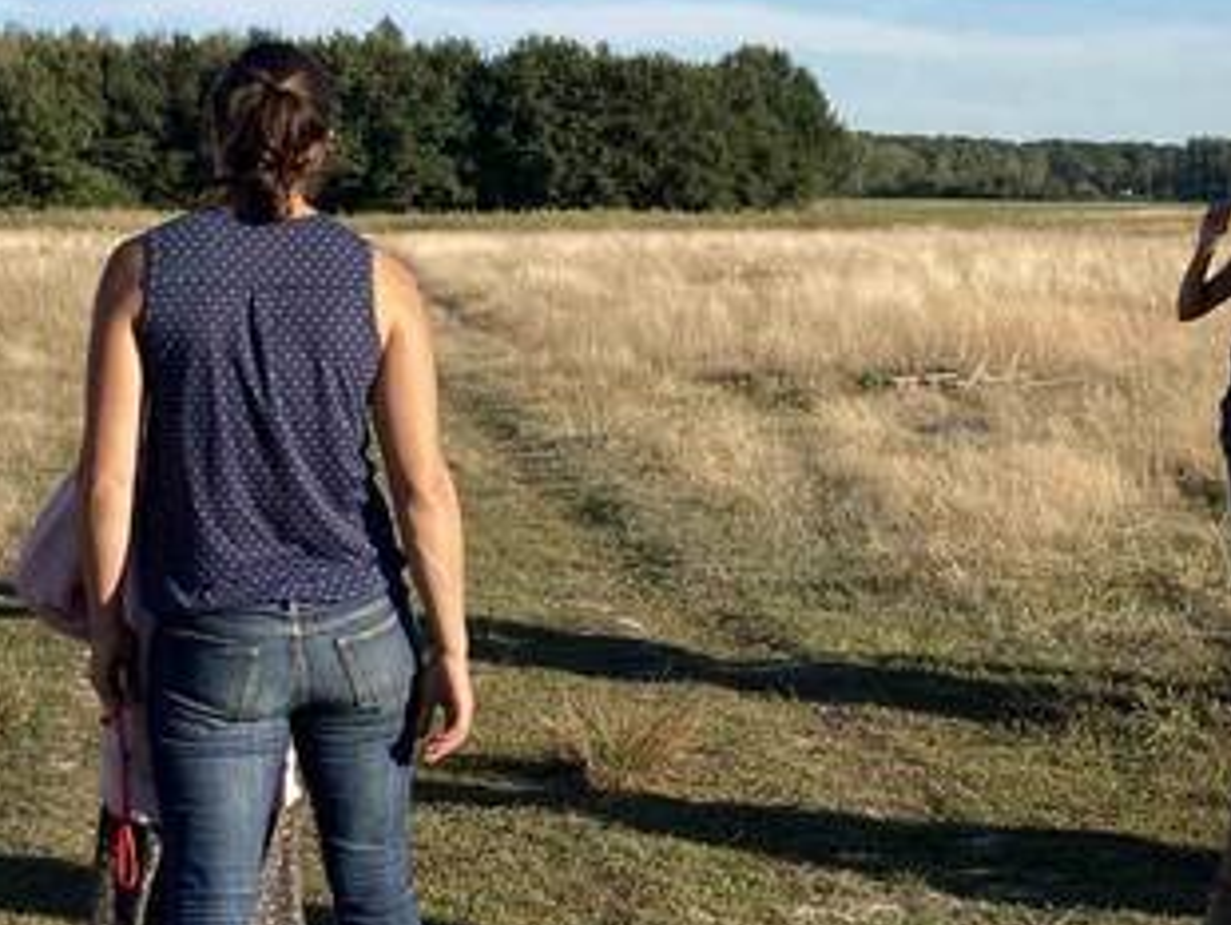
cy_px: 526
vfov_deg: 19.9
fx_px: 2634
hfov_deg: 26.1
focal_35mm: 74
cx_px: 393
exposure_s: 1/1412
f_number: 1.8
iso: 20
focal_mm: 3.99
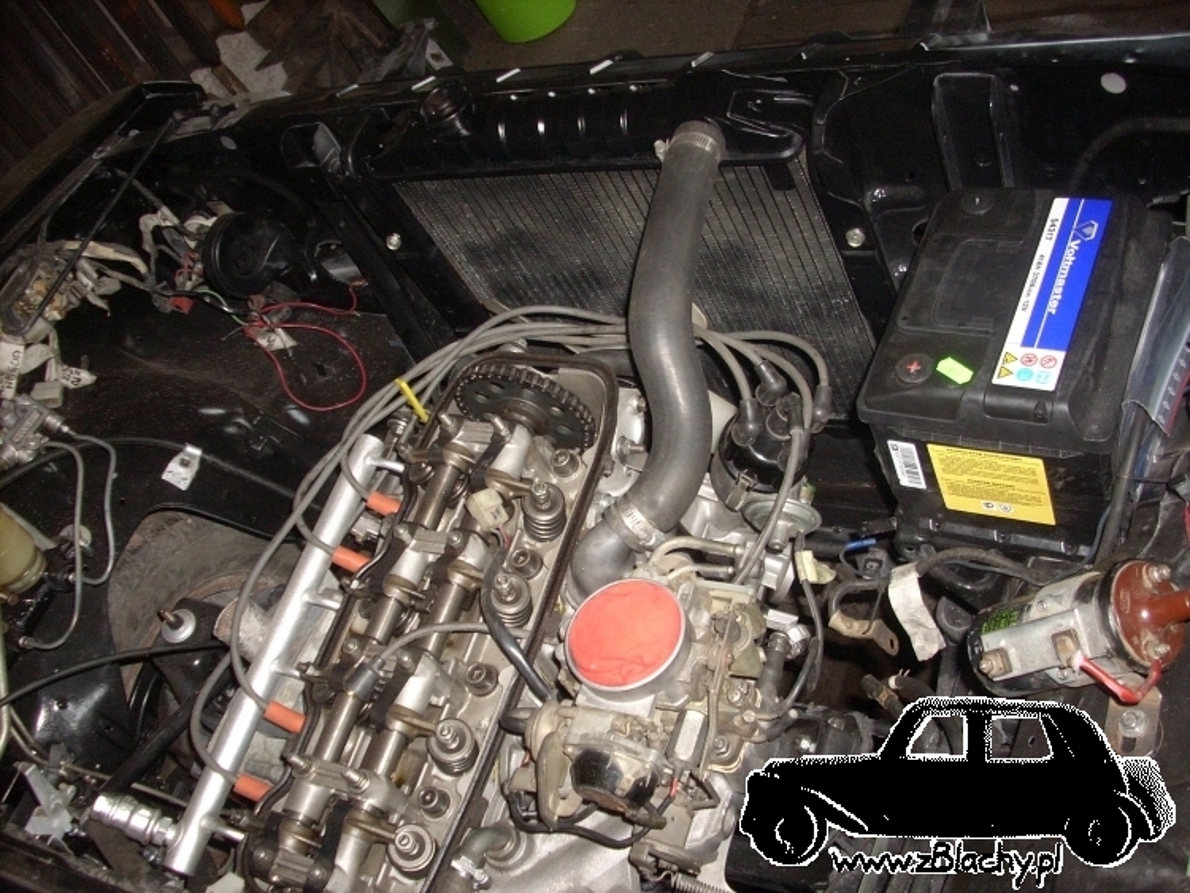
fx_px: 1272
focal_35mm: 37
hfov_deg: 50.1
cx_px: 595
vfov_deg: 38.7
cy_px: 446
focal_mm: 6.2
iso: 200
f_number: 2.8
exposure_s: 1/60
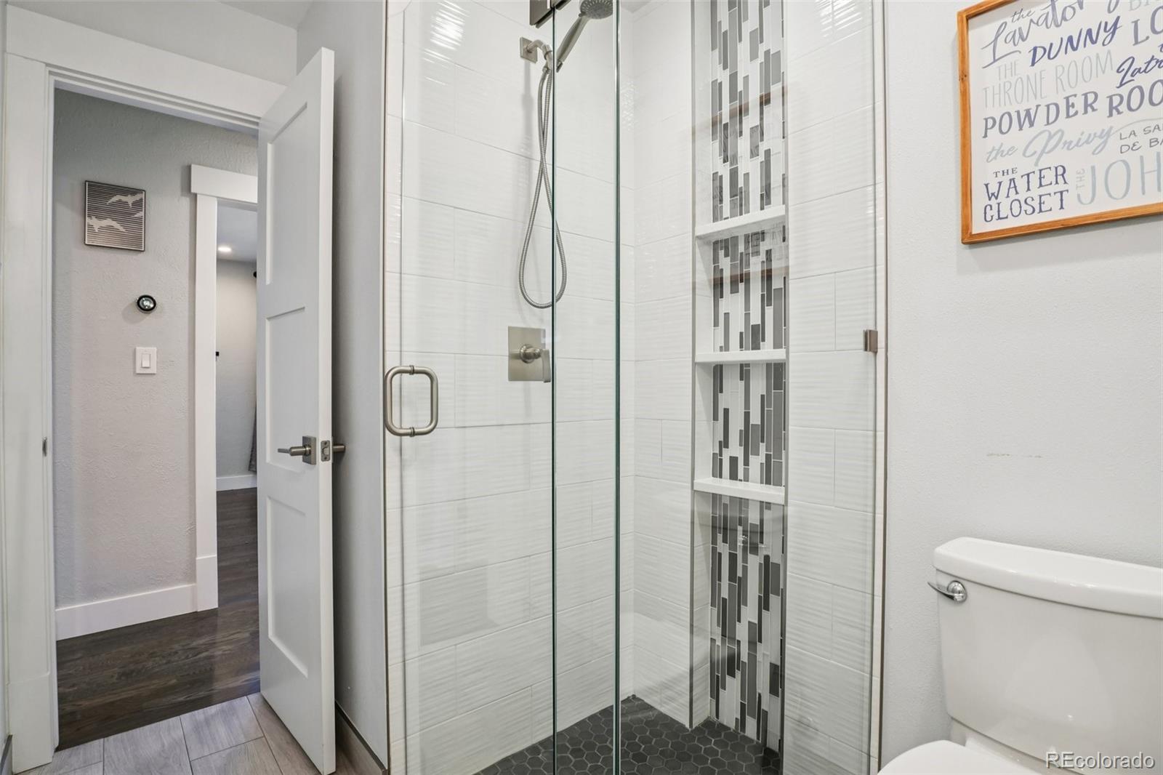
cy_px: 388
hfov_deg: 95.0
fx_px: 533
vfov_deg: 72.0
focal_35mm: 16
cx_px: 582
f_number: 8
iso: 400
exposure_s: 1/30
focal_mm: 11
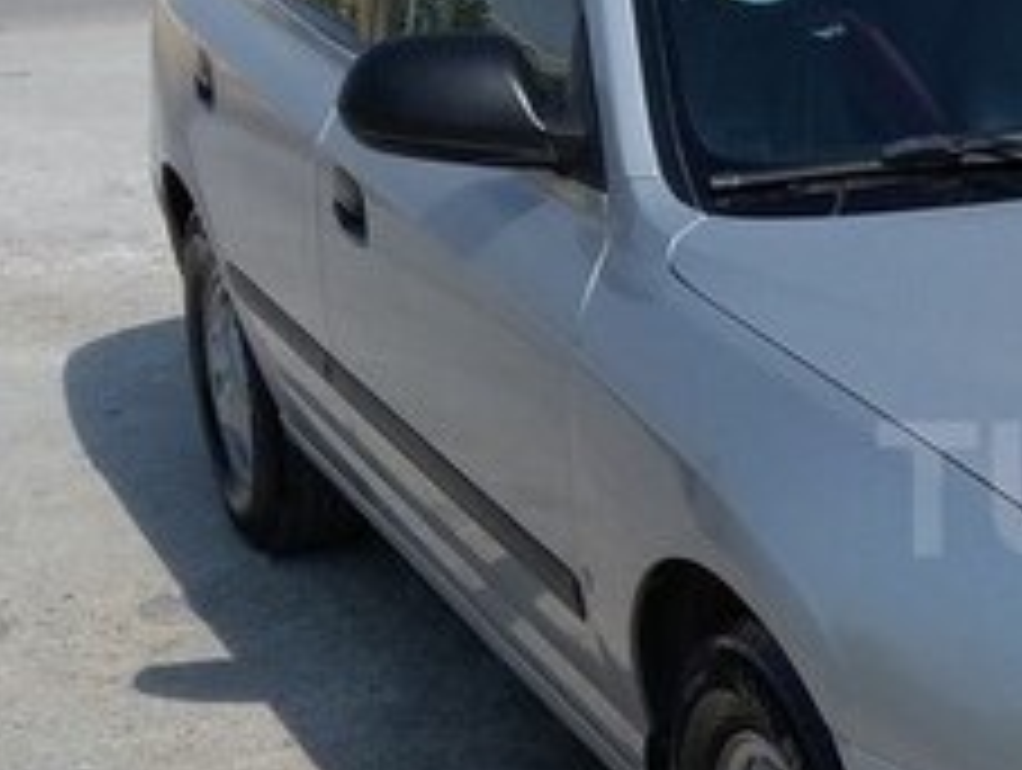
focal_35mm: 90
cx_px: 1337
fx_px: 2661
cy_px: 489
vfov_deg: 16.4
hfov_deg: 19.9
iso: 50
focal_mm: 3.3
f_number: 2.2
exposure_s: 1/1699
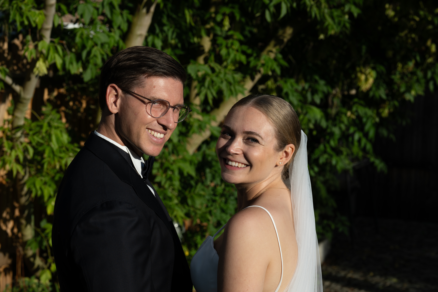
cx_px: 219
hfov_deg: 23.9
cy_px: 146
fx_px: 1034
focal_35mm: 85
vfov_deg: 16.1
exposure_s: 1/400
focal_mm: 85
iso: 100
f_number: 8
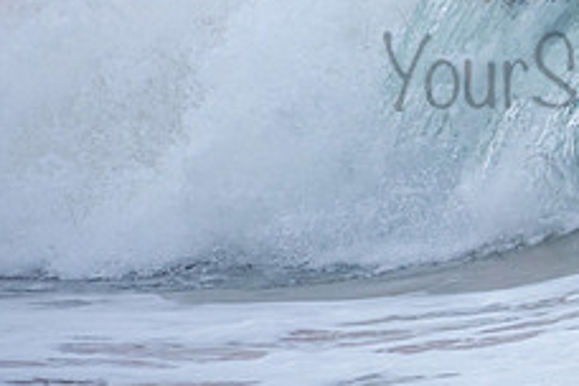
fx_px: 30701
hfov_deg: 1.1
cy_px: 50
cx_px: 645
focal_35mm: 1909
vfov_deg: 0.7
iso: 450
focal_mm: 500
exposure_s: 1/1000
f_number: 5.6
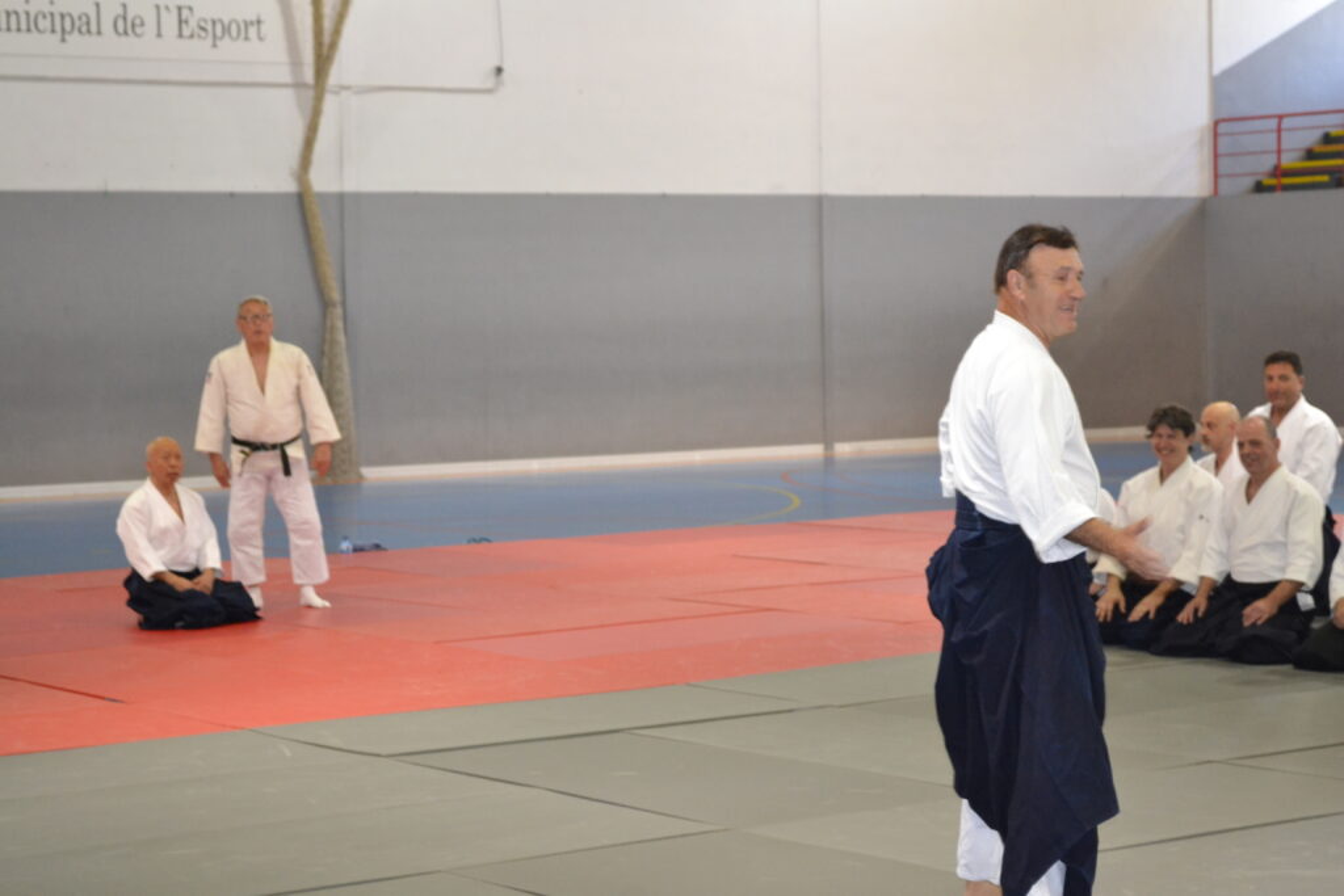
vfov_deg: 16.6
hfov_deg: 24.6
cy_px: 448
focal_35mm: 82
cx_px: 672
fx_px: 3080
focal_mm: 55
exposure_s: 1/60
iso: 2000
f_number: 5.6
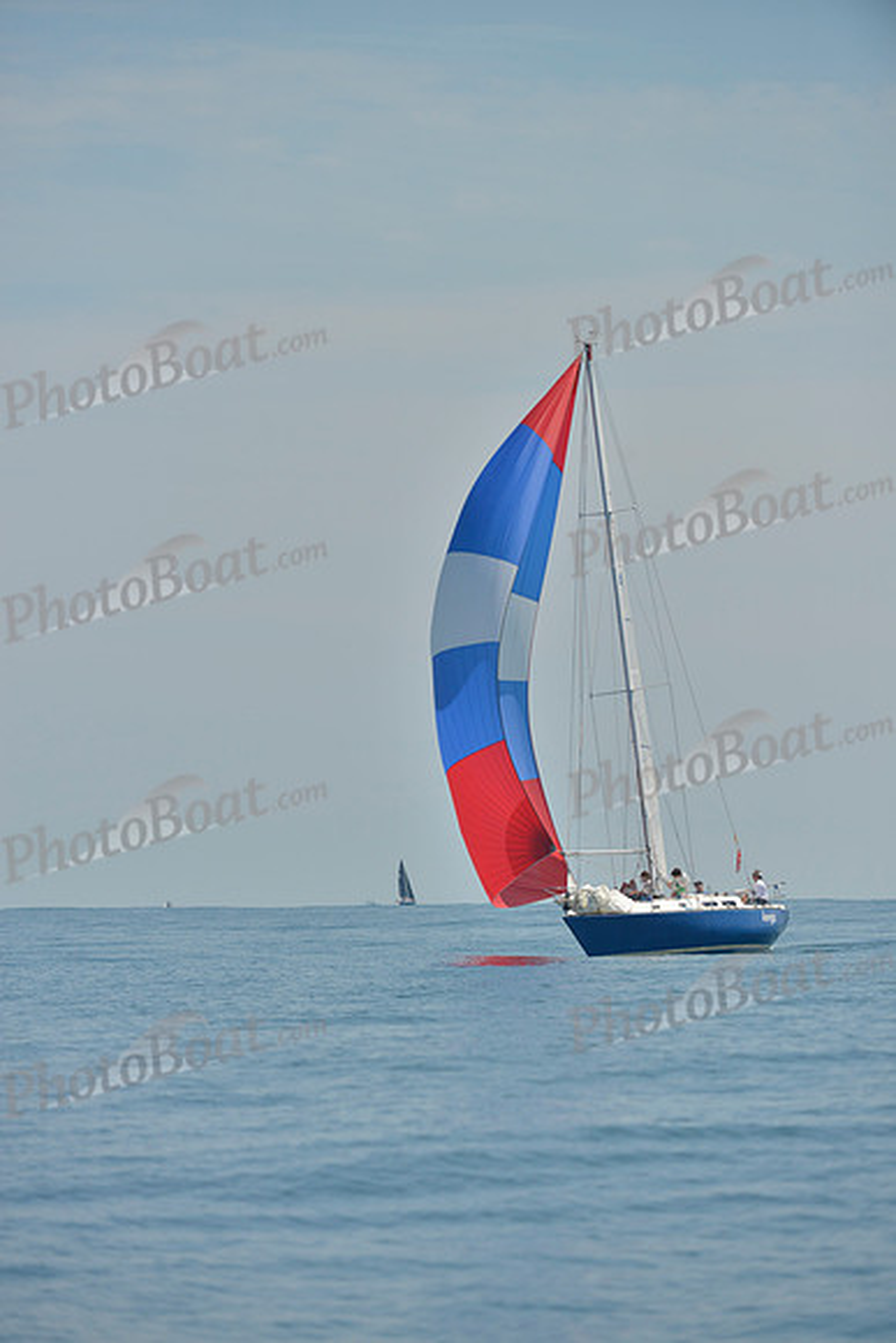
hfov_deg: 5.1
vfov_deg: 7.6
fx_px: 10073
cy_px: 672
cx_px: 448
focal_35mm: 270
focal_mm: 270
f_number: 6.3
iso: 280
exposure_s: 1/2500
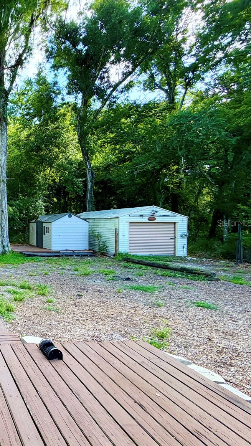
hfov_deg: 38.6
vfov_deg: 83.8
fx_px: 248
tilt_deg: -0.8
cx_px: -54
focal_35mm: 21
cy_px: 223
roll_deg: -0.1
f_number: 2.2
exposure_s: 1/228
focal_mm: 2.22
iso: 50
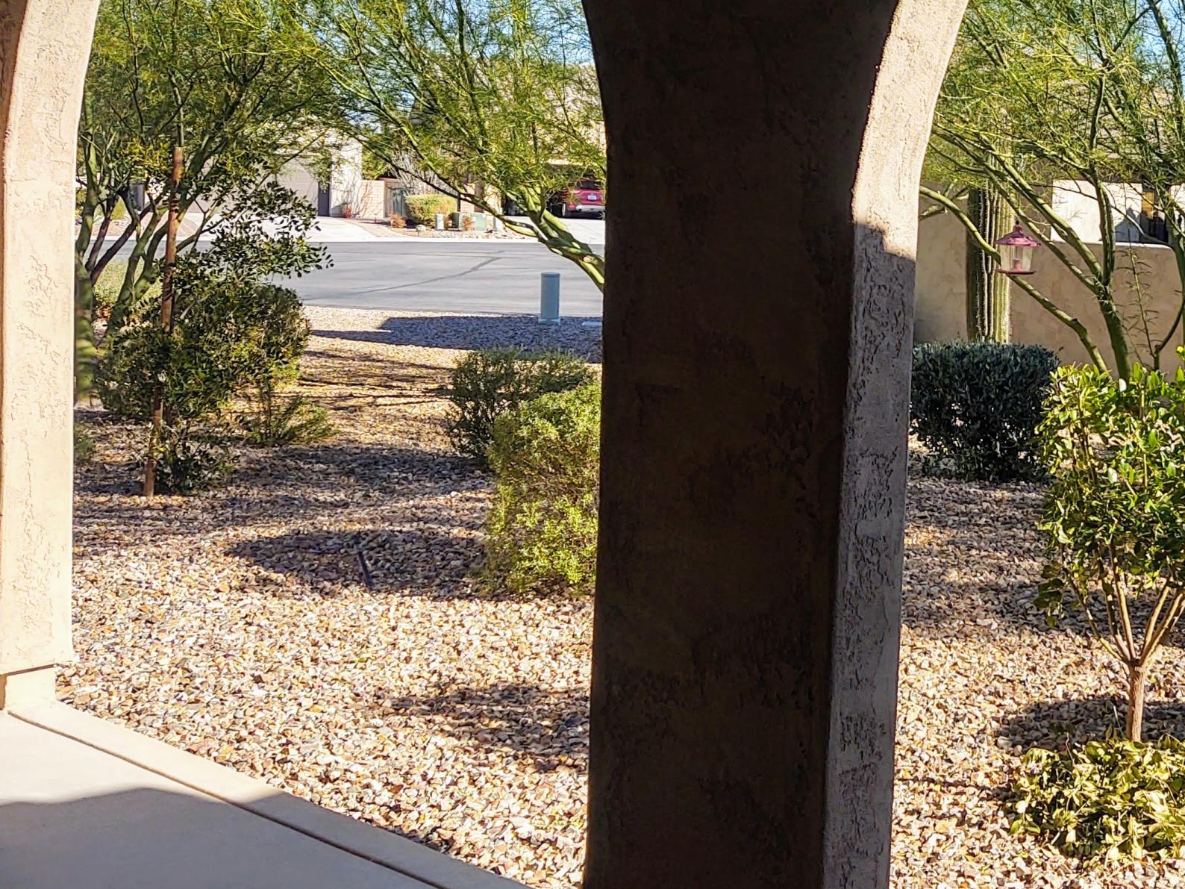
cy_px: 273
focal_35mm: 51
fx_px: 1746
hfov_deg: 35.2
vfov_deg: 28.3
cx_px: 1077
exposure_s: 1/2658
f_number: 1.7
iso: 100
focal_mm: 4.75
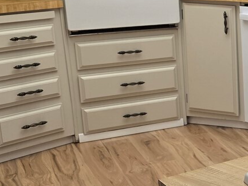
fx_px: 609
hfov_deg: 20.1
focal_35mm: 85
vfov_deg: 17.4
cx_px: 364
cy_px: 78
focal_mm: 6.3
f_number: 1.7
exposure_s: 1/120
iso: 125
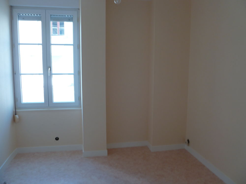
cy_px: 92
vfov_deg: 49.7
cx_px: 123
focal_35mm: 28
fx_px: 199
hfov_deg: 63.4
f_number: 3.3
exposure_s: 1/30
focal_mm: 5
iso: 80
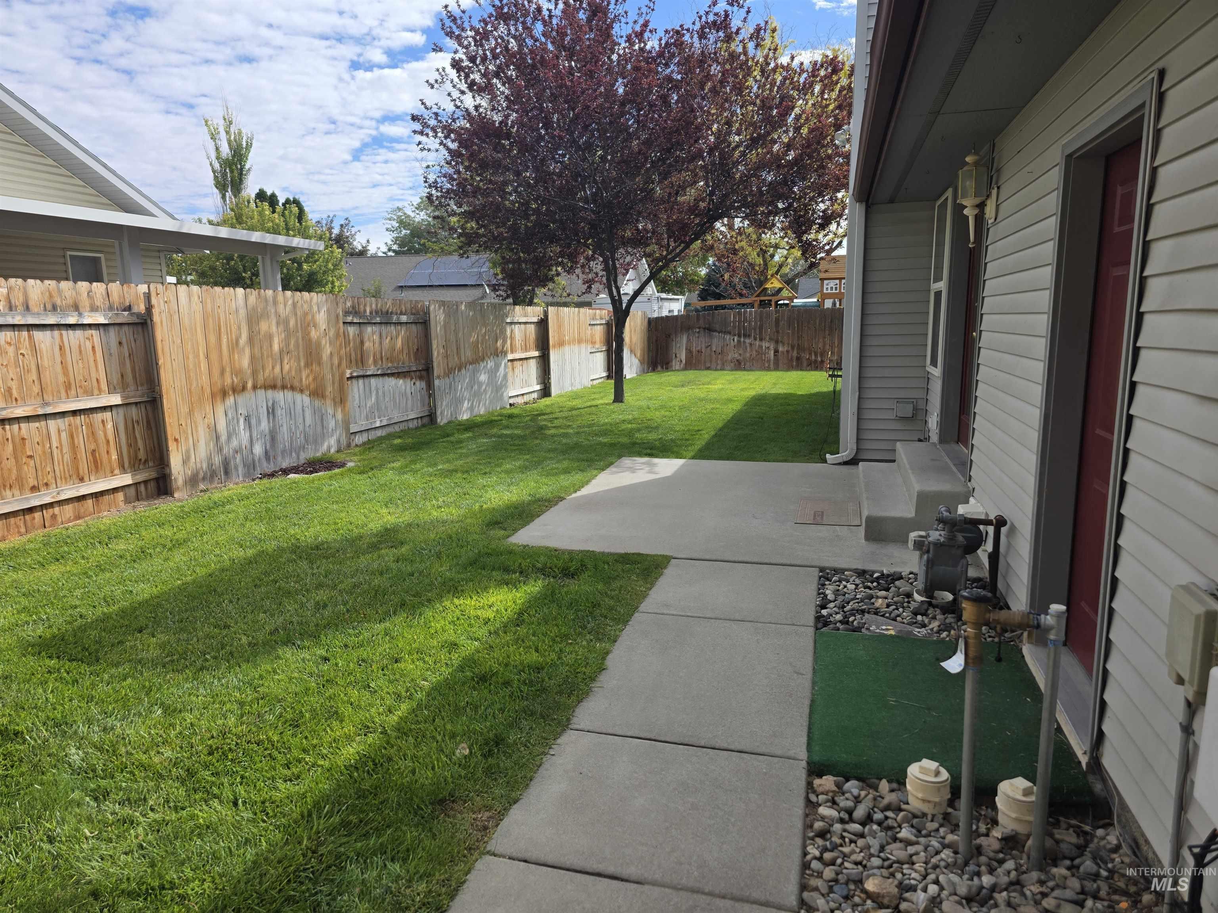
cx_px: 609
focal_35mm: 23
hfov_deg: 73.9
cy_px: 456
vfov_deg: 58.9
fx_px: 809
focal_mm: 6.3
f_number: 1.7
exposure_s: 1/4650
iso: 80
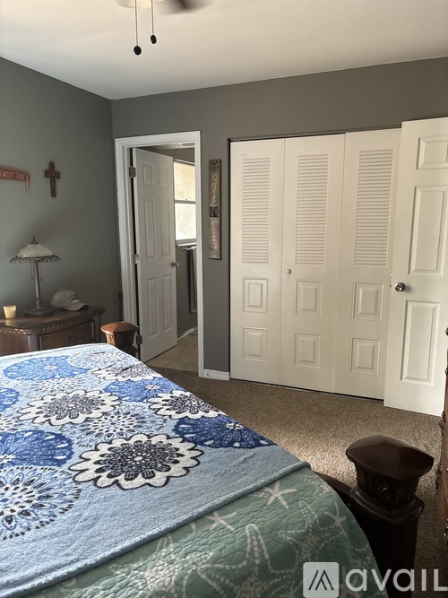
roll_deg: +0.2
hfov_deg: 53.0
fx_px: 449
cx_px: 224
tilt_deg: -11.1
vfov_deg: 67.3
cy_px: 299
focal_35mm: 26
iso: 250
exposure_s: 1/60
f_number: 1.6
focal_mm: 5.96
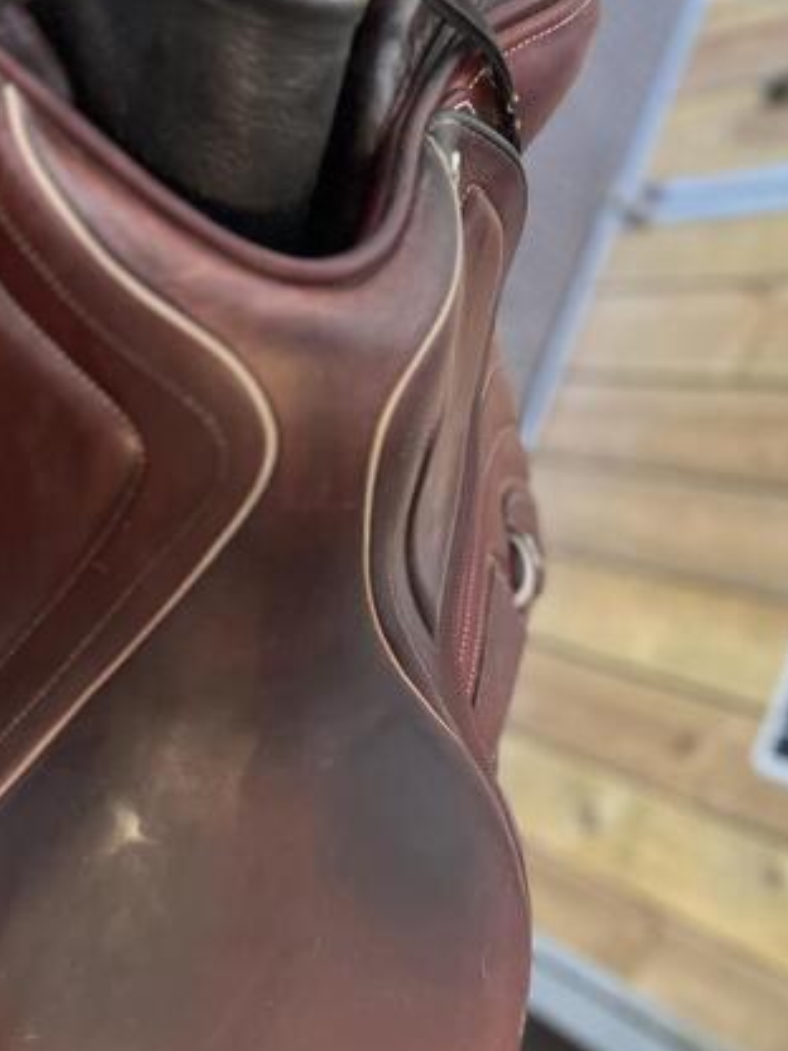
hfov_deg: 35.4
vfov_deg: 45.3
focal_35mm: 40
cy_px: 776
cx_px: 556
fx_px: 1214
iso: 250
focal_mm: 5.1
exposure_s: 1/60
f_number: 1.6
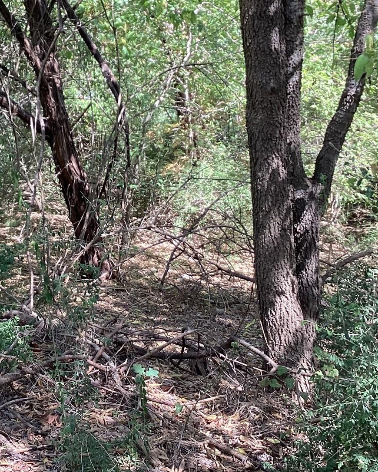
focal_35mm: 57
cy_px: 209
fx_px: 797
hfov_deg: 26.3
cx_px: 93
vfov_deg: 33.0
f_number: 2.4
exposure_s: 1/120
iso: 64
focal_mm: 3.3
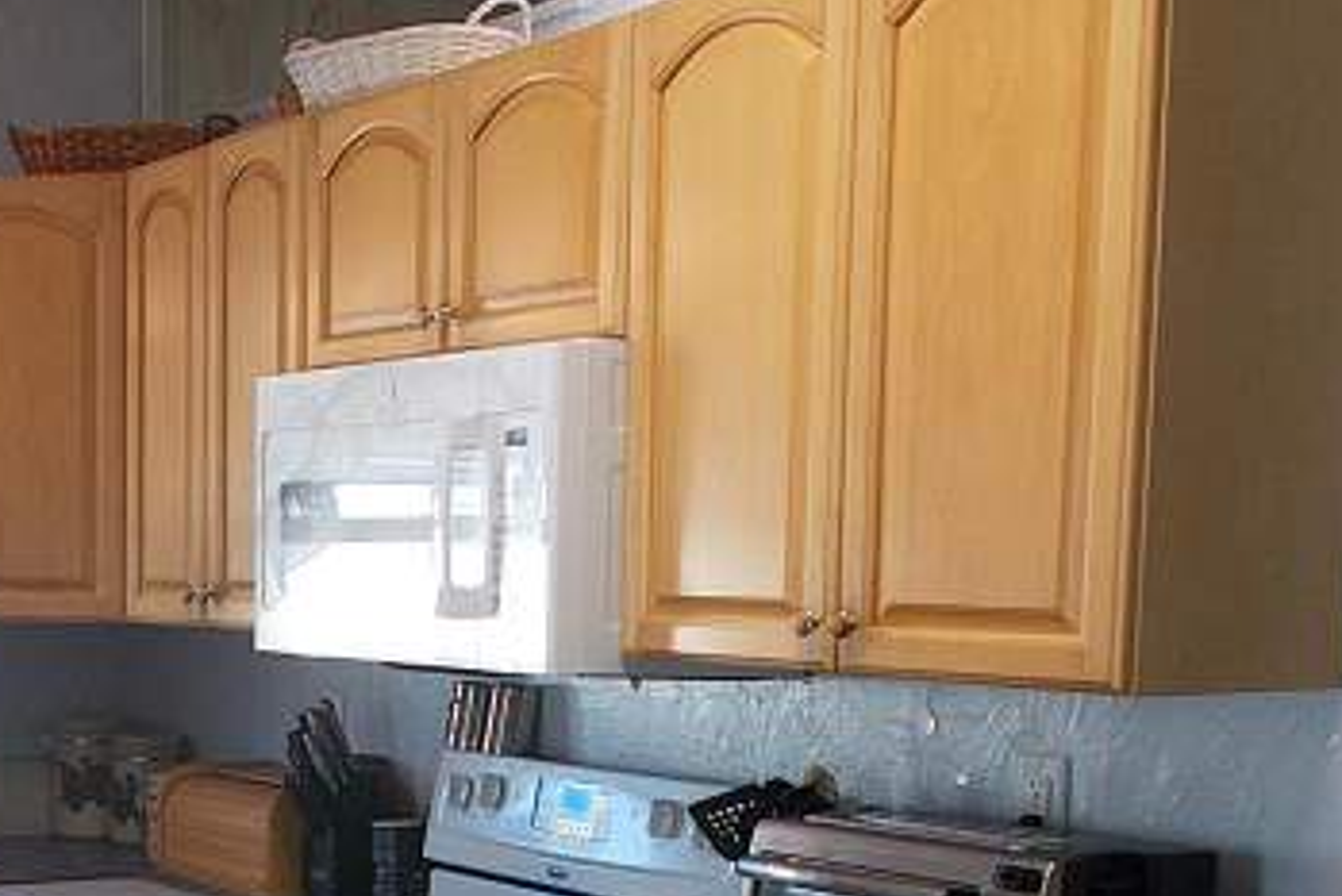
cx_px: 250
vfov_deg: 21.3
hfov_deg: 31.5
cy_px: 842
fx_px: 2312
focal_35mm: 62
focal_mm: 4.6
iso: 125
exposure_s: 1/25
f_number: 3.2
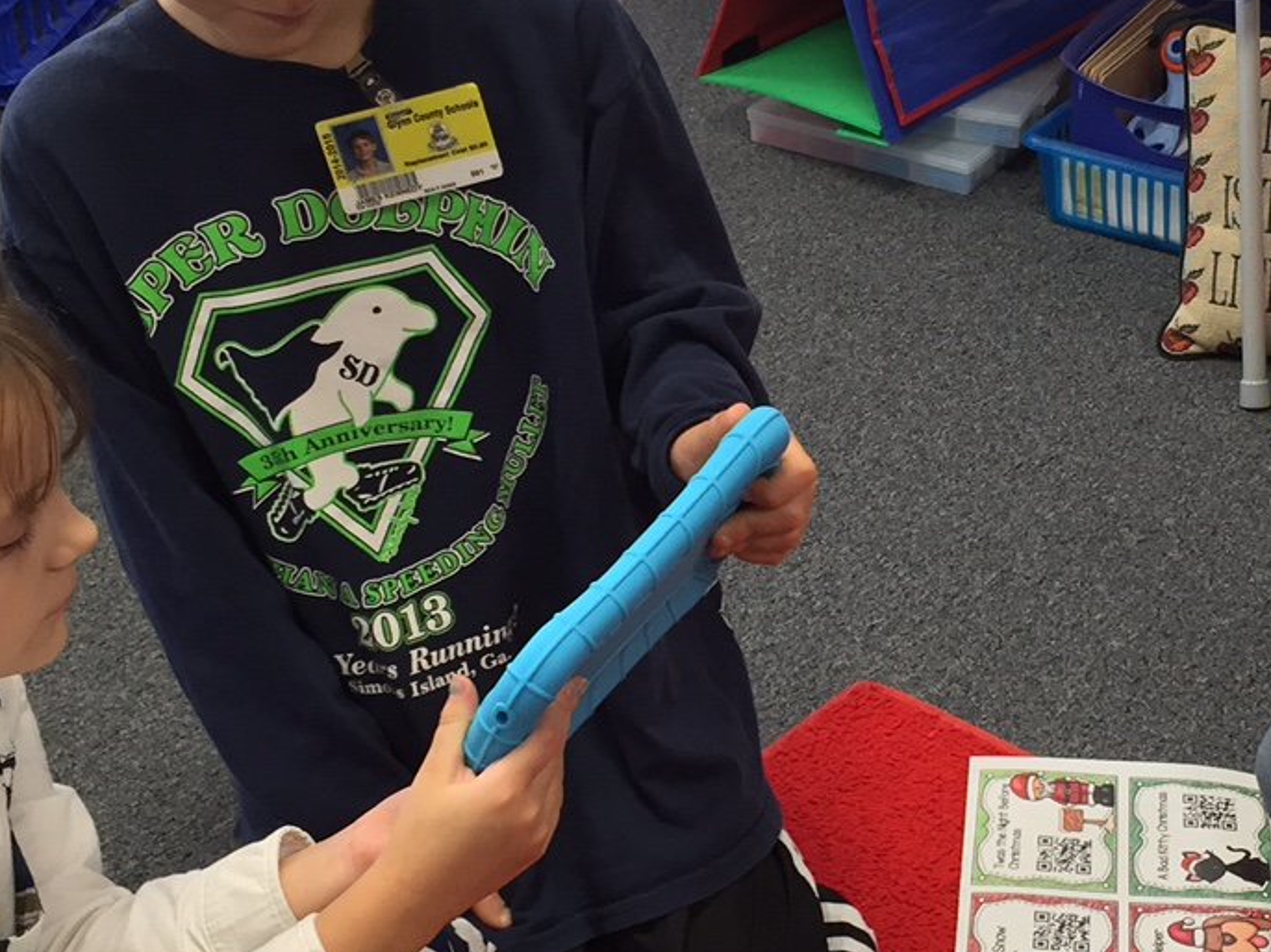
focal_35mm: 69
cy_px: 482
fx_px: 2533
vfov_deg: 21.3
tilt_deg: -32.2
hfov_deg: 28.0
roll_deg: -0.7
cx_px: 871
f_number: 2.2
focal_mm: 4.15
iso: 100
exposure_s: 1/30
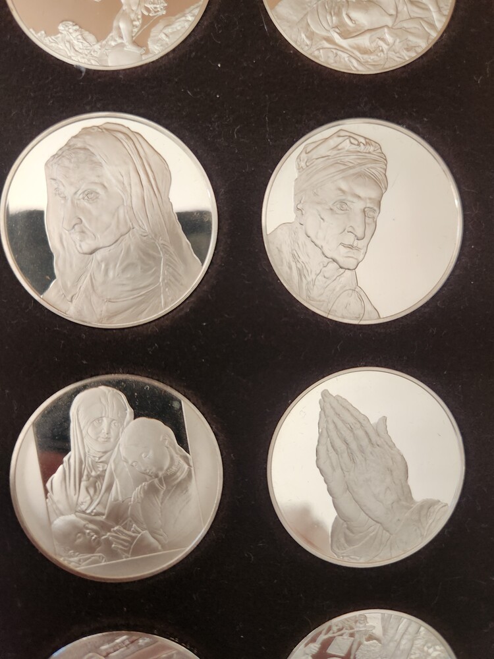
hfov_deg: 58.9
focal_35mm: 23
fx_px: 438
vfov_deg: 73.9
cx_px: 247
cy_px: 330
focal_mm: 5.4
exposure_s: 1/120
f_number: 1.8
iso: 400
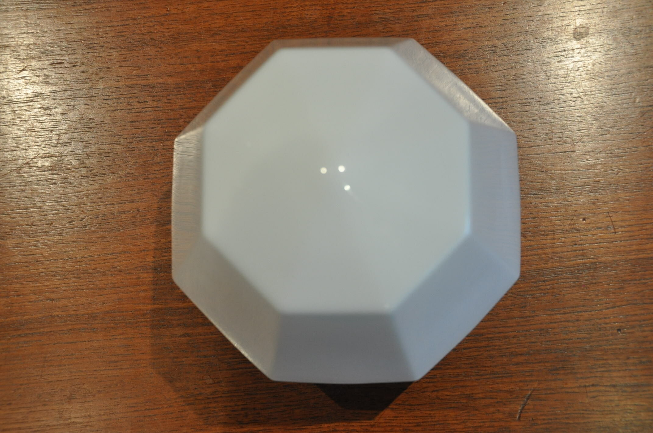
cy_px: 216
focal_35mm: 51
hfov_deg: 38.9
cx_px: 326
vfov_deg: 26.4
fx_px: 924
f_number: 4.2
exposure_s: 1/40
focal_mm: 34
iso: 800
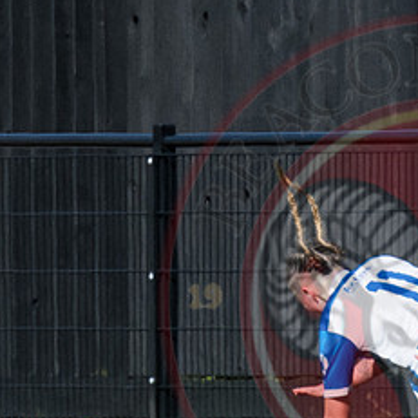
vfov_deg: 0.7
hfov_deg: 0.7
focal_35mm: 2464
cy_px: 209
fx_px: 33662
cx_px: 192
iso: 200
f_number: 4
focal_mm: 280
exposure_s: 1/3200
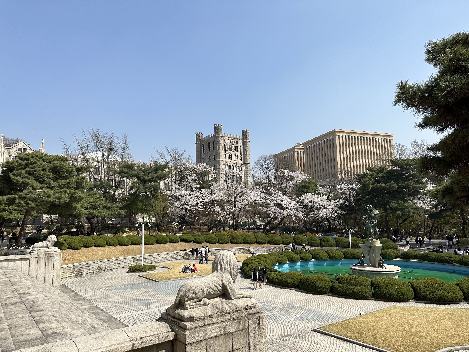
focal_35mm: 24
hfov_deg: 71.6
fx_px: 325
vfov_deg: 56.8
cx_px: 234
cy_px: 176
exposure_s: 1/4016
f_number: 1.78
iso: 80
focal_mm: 6.86
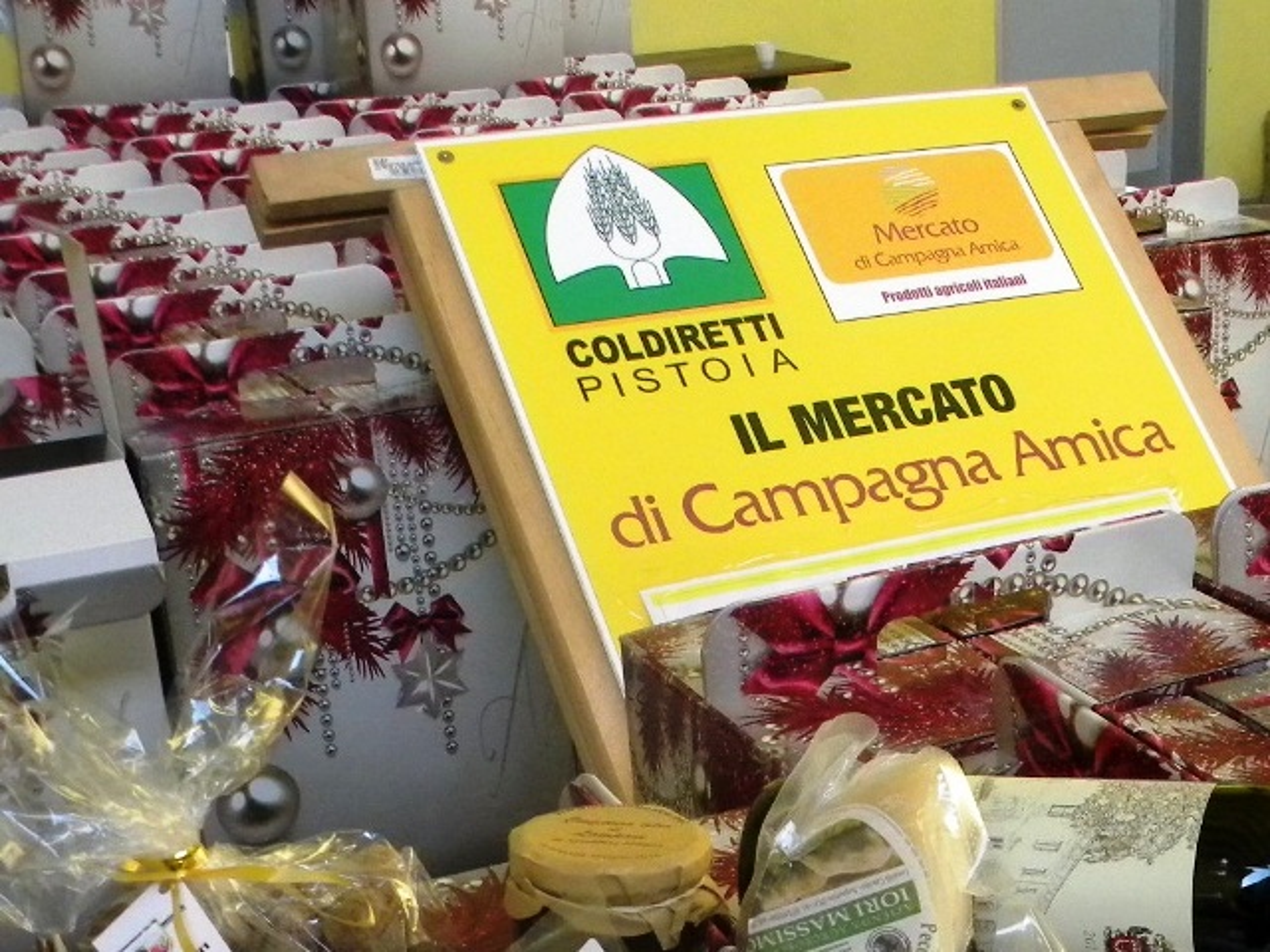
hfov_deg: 63.4
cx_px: 635
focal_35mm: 28
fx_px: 1027
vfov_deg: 49.7
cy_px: 476
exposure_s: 1/156
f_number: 3.5
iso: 400
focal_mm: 5
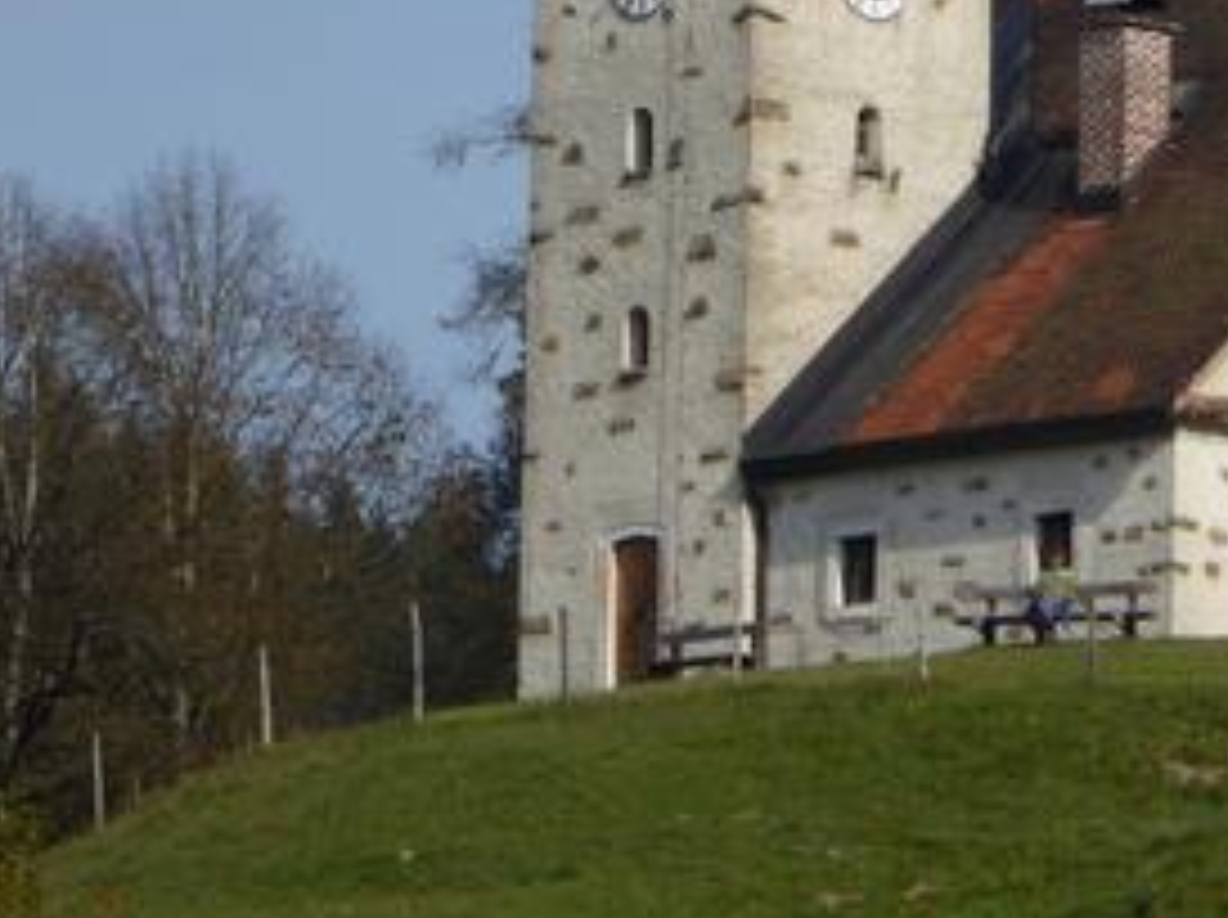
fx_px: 24871
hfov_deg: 2.8
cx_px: 951
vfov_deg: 2.1
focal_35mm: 702
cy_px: -56
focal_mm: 50.5
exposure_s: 1/500
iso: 100
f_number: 5.7
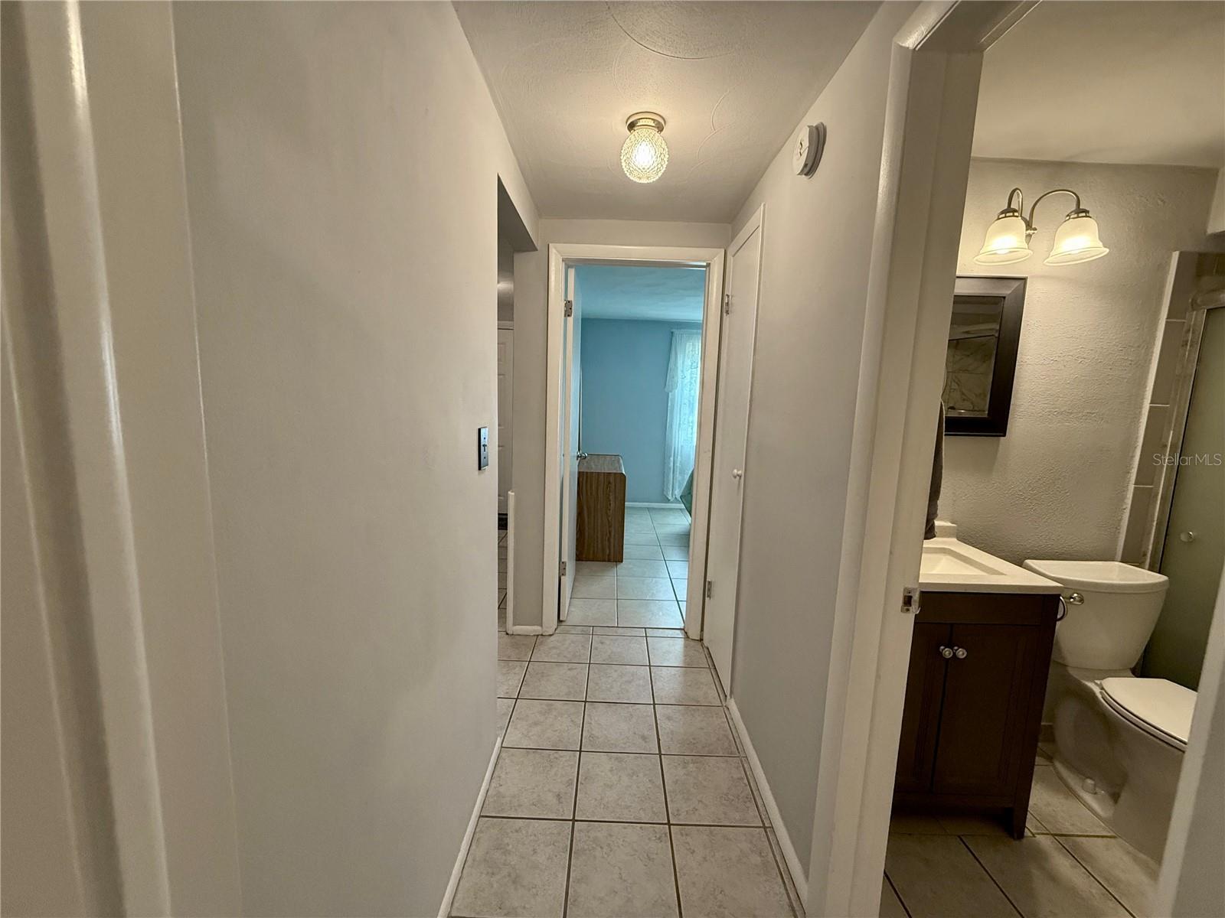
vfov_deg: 85.7
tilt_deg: -8.0
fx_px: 495
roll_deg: -0.2
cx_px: 612
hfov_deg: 102.1
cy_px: 459
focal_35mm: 14
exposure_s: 1/120
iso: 400
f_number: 2.2
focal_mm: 2.22
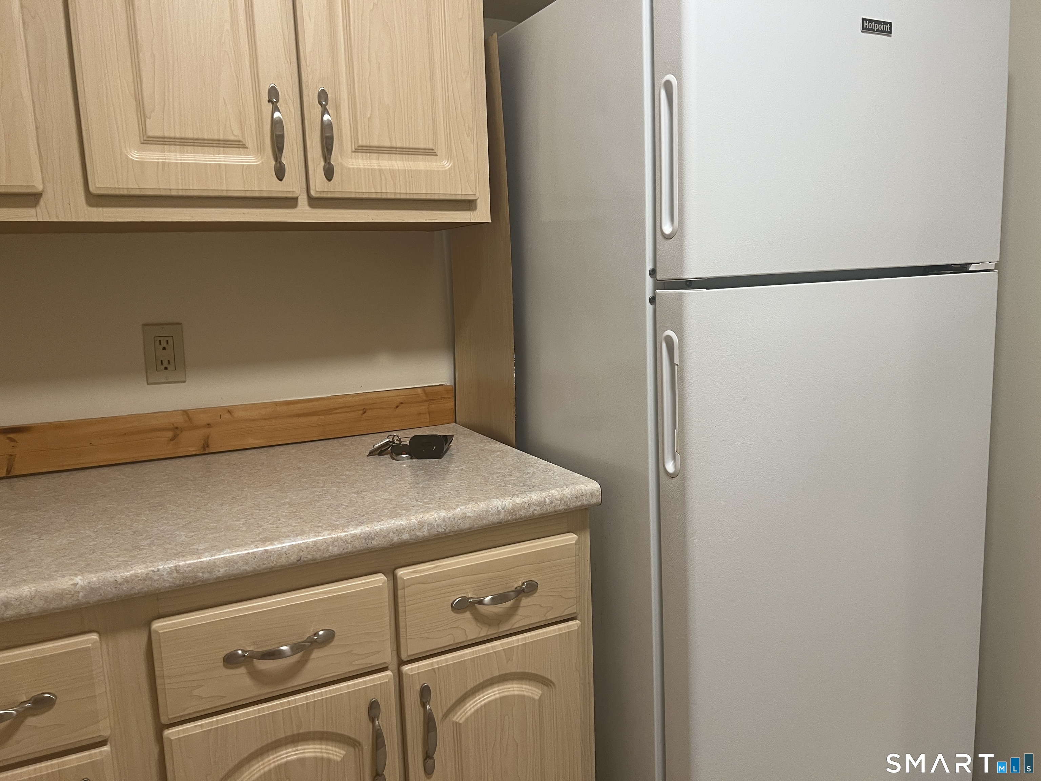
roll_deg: +2.4
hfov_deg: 67.3
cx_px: 520
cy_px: 390
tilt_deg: -9.0
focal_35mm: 26
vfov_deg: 53.1
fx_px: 782
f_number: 1.5
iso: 100
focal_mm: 5.7
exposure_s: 1/60
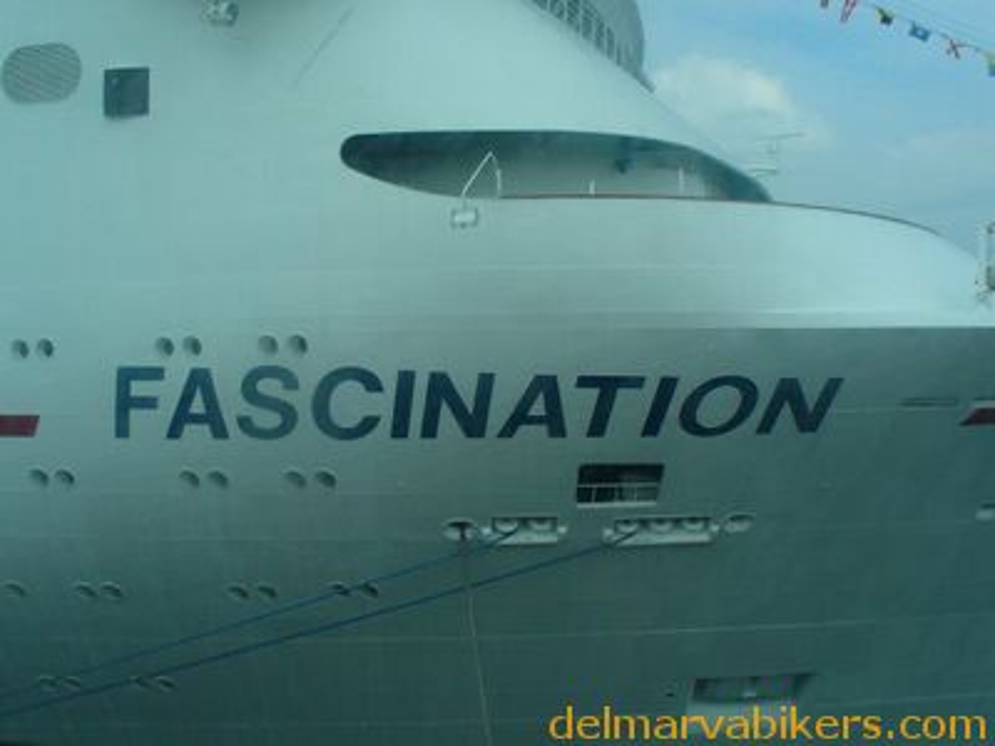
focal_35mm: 43
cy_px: 373
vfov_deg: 33.6
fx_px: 1236
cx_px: 498
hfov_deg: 43.9
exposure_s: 1/400
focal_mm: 6.1
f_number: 5.6
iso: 80
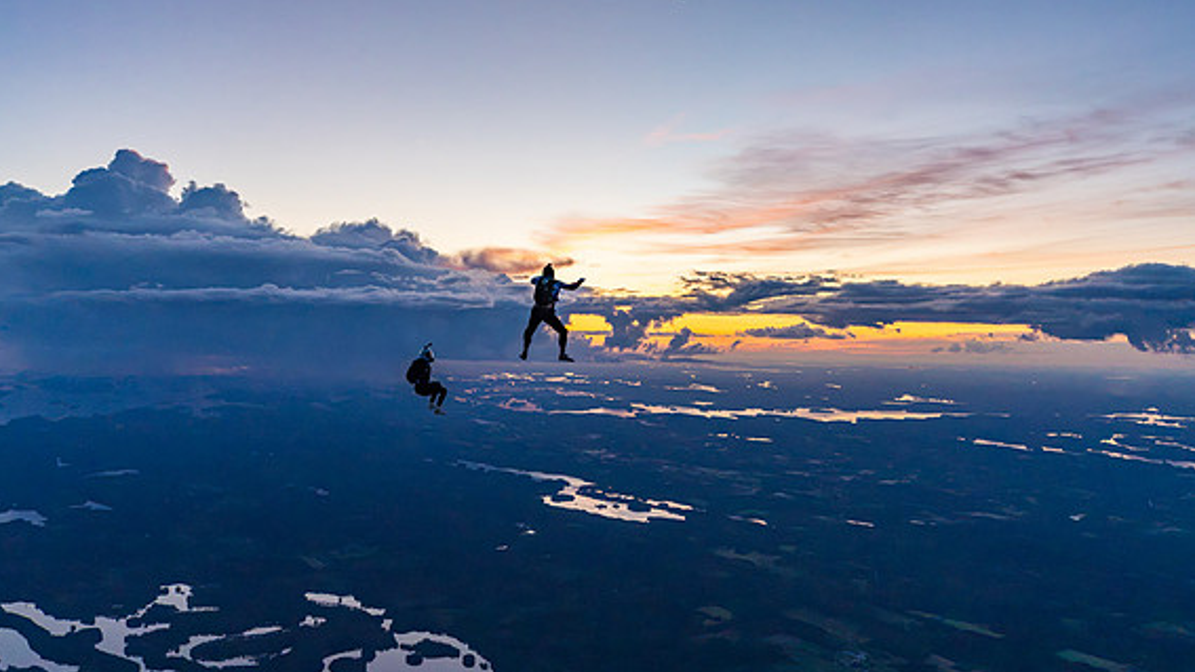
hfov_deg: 64.3
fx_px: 951
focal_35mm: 30
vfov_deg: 38.9
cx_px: 588
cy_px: 321
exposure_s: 1/2000
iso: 1000
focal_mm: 28
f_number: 4
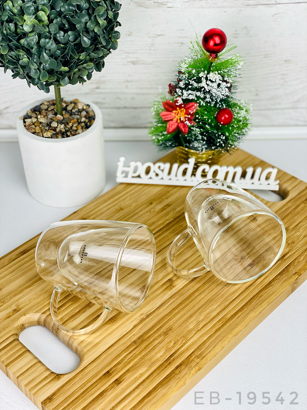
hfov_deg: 28.0
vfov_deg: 36.8
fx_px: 615
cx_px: 154
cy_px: 205
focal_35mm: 52
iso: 20
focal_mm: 6
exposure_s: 1/156
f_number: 2
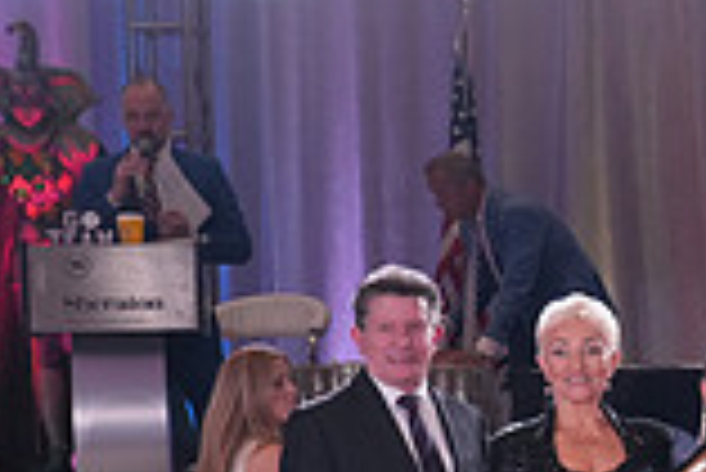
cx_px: 1196
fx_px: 2532
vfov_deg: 10.5
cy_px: 524
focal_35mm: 129
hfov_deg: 14.3
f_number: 4
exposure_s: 1/500
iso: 2000
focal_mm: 35
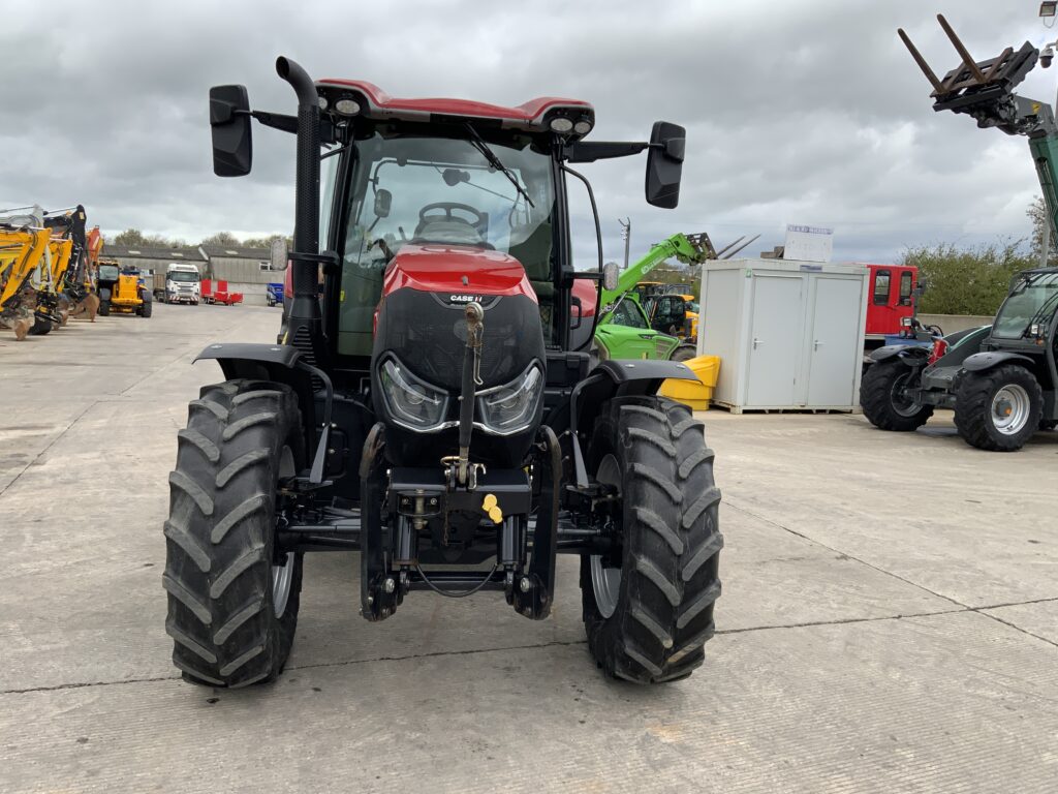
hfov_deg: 61.7
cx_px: 529
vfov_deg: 48.2
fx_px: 886
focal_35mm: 29
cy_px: 397
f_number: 1.8
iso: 16
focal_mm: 3
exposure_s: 1/829
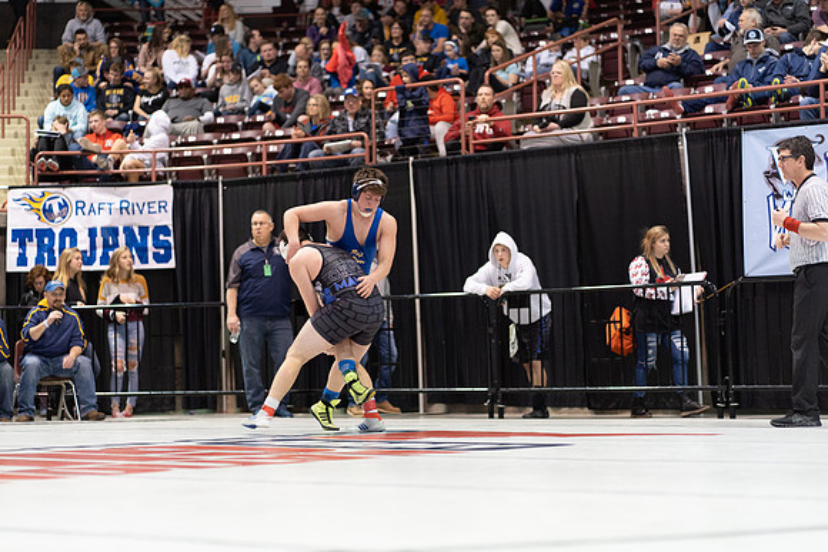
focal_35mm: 85
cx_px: 414
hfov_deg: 23.9
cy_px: 276
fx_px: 1955
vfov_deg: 16.1
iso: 2500
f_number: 1.8
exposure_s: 1/500
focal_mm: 85
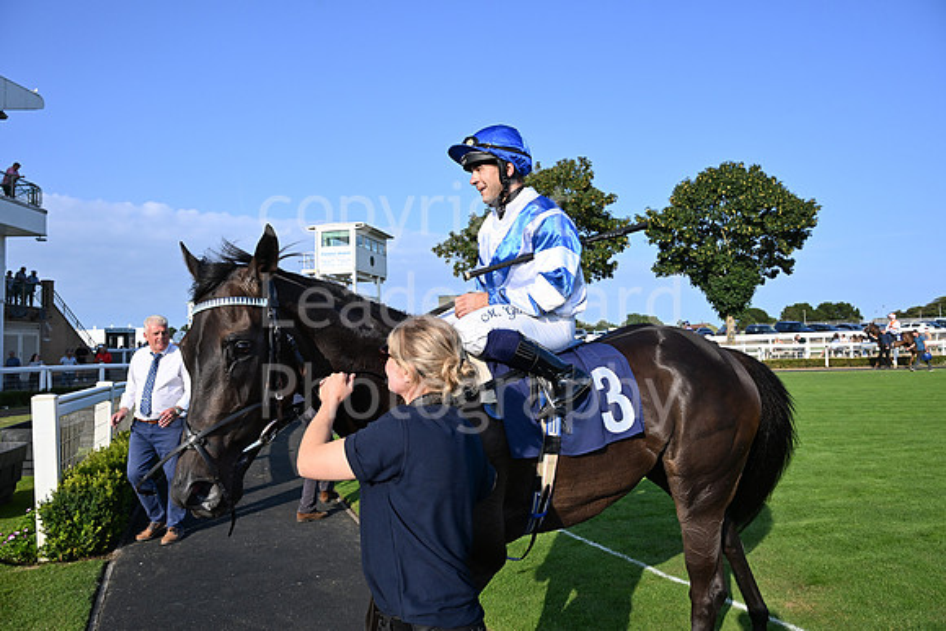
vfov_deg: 53.2
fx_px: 631
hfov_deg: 73.7
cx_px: 473
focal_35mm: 24
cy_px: 316
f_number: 6.3
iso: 500
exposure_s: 1/2000
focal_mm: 24
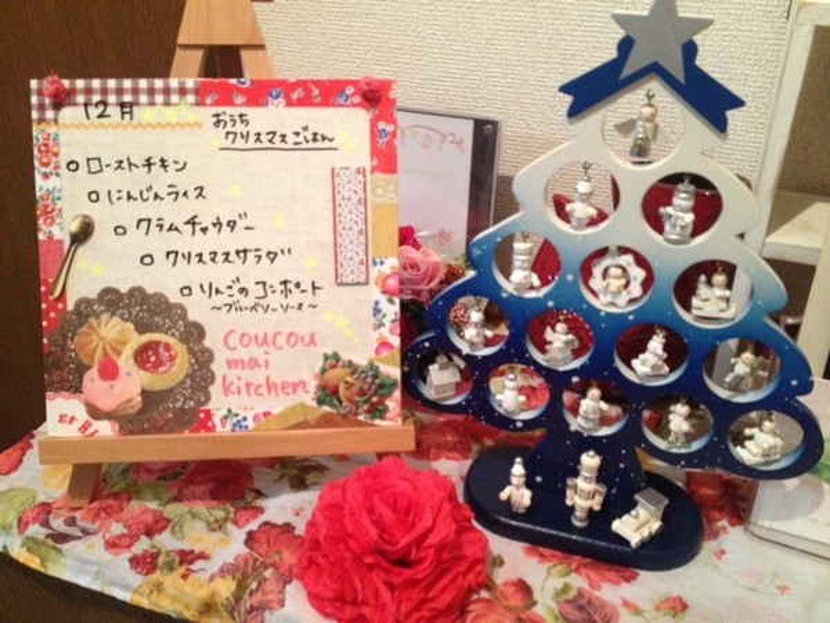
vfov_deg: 40.7
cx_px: 415
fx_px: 839
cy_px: 312
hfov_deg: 52.6
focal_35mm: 35
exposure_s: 1/20
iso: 400
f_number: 2.4
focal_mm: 4.28
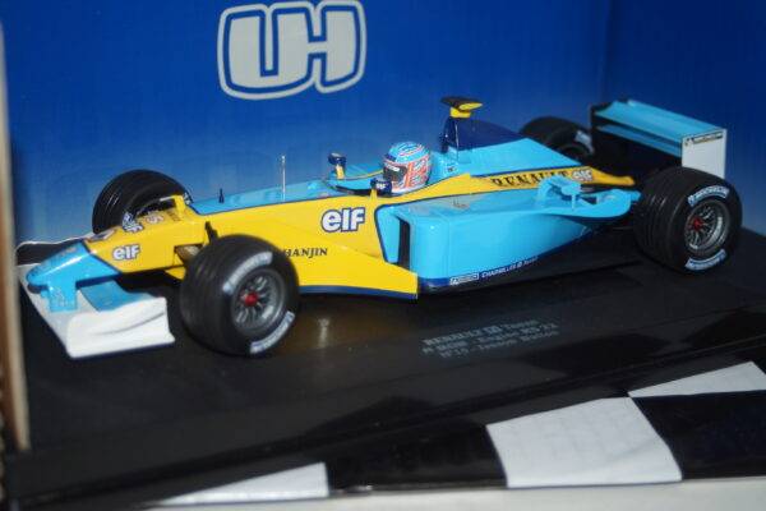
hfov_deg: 37.9
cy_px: 256
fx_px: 1117
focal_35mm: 52
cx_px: 383
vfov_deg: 25.8
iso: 100
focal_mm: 35
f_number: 4
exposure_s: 1/60
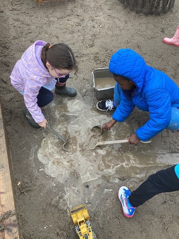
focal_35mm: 31
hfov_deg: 45.5
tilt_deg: -52.0
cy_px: 120
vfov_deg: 58.3
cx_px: 90
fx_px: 214
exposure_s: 1/120
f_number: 2.4
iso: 40
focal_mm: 3.3
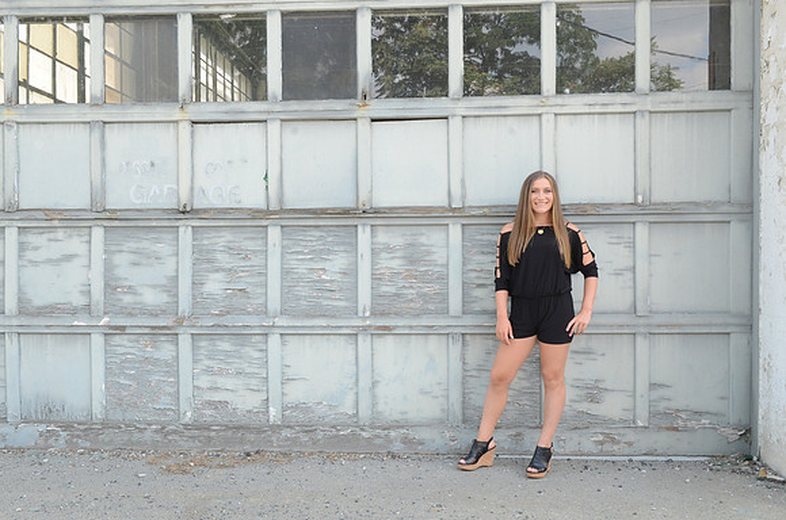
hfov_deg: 57.3
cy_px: 260
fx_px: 719
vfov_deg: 39.8
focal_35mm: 33
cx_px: 393
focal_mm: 22
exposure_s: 1/100
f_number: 11
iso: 800
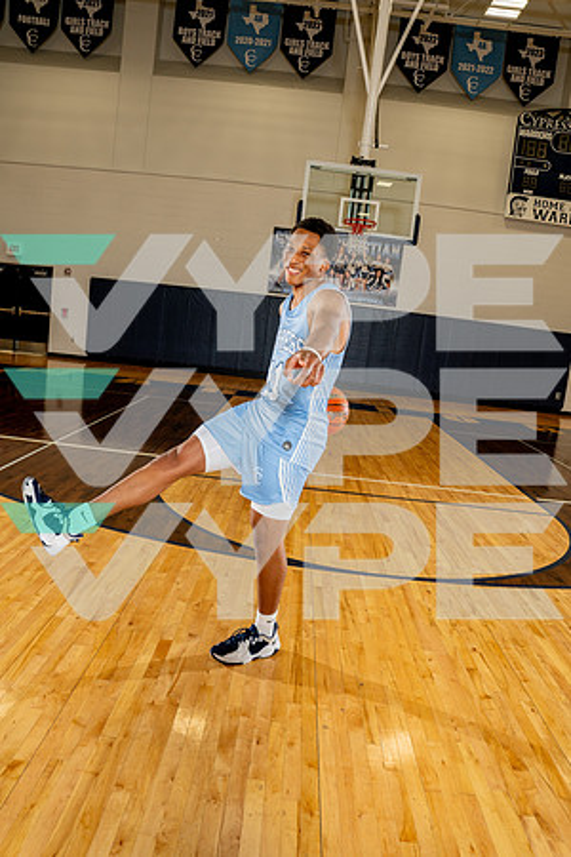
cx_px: 286
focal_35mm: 27
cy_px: 428
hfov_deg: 47.9
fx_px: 642
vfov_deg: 67.4
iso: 400
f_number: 5.6
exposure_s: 1/250
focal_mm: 27
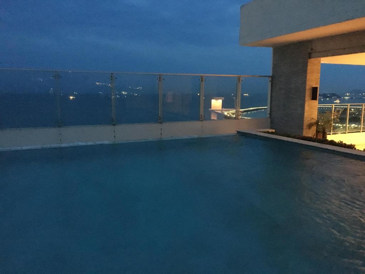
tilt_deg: -7.9
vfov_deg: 48.2
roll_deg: +0.2
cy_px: 137
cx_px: 182
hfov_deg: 61.7
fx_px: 306
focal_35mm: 29
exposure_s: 1/15
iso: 1250
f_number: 2.2
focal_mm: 4.15
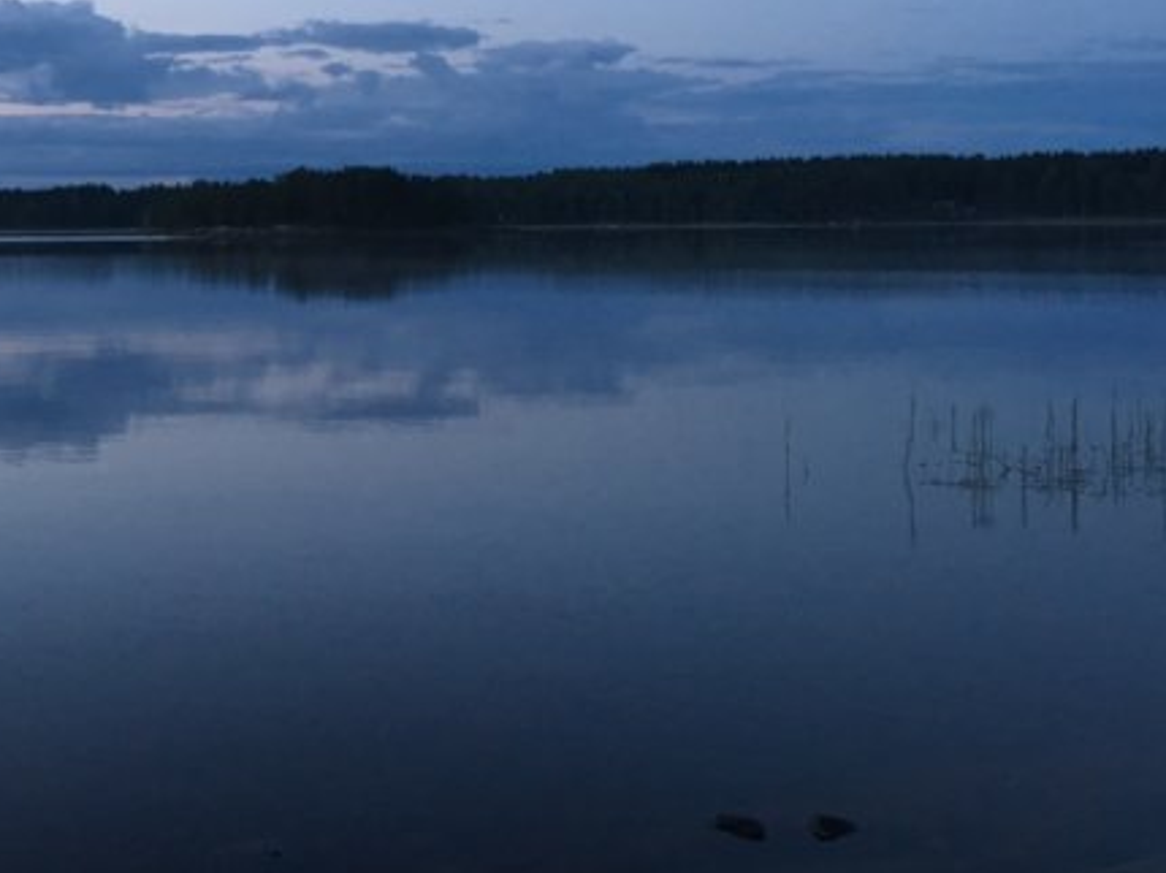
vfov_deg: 26.8
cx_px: 174
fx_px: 1818
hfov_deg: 34.1
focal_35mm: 54
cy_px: 279
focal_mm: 4.15
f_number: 2.2
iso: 125
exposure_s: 1/33
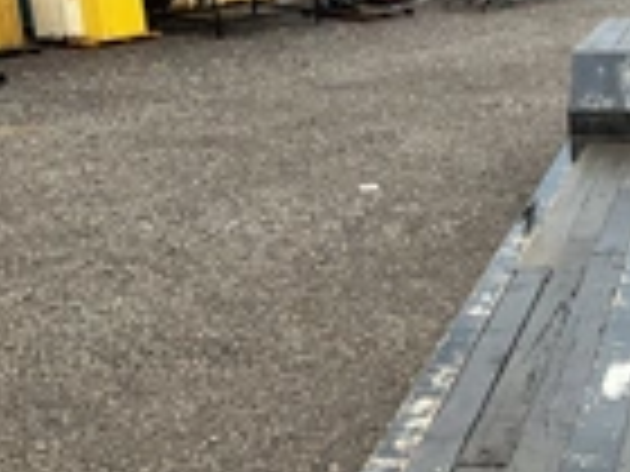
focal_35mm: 83
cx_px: 711
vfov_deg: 17.5
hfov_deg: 22.1
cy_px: 432
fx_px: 1511
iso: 25
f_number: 1.8
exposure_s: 1/342
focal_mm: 3
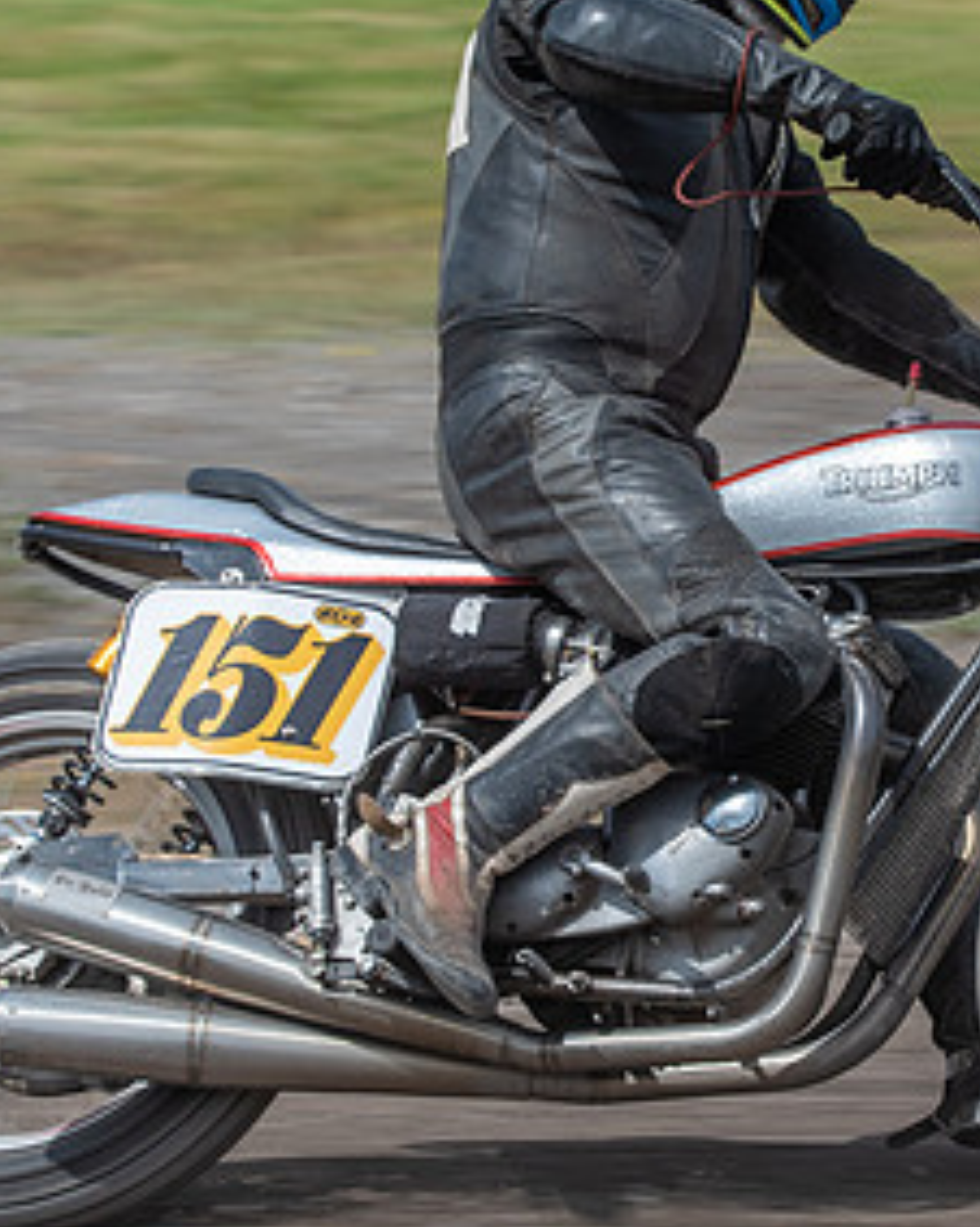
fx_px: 14627
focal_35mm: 403
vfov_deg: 4.8
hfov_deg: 3.8
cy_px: 612
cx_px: 889
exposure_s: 1/320
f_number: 8
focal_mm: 155
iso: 100
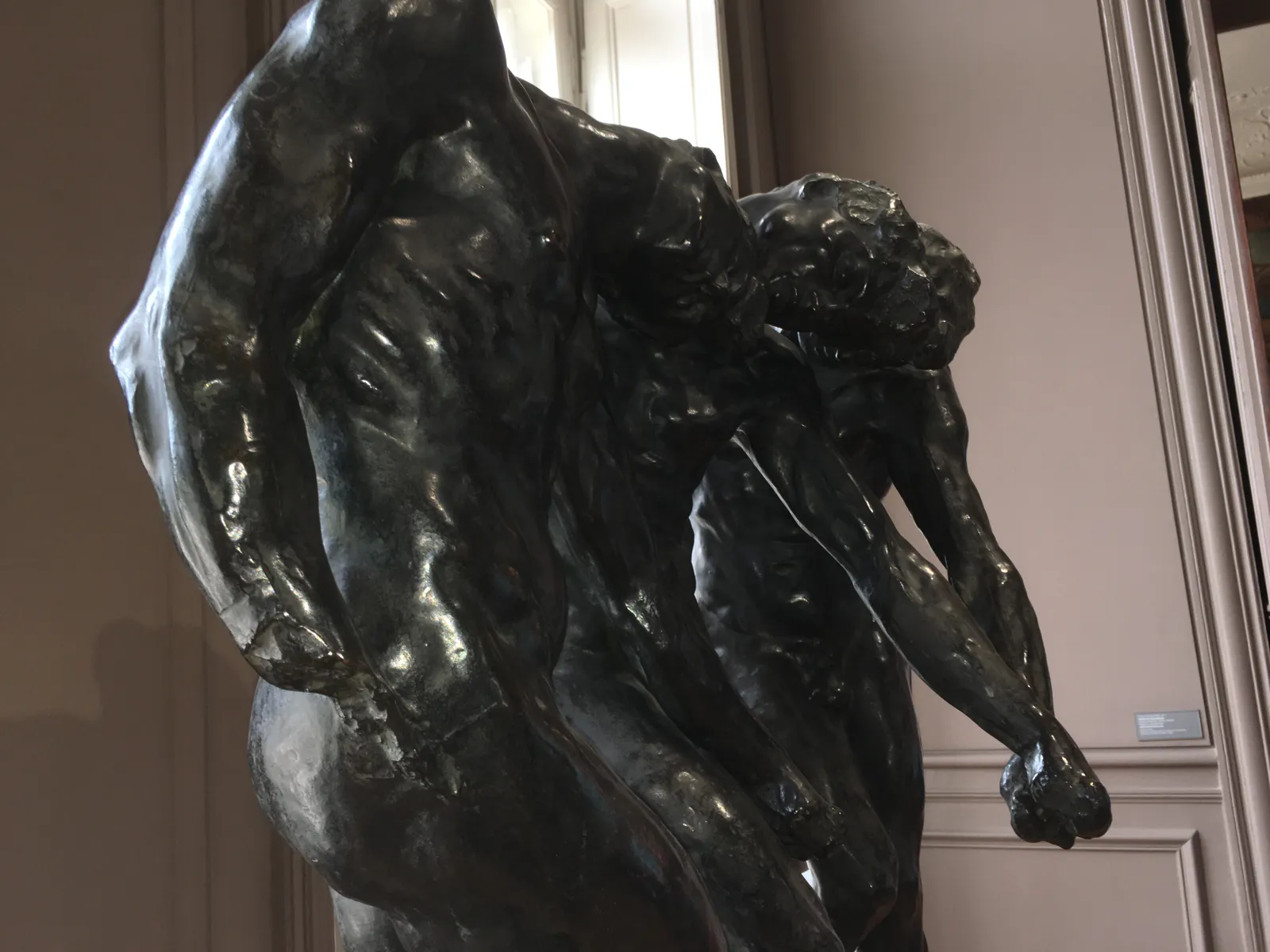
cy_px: 476
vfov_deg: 48.2
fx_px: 1064
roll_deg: +4.2
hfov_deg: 61.7
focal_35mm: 29
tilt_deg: +6.9
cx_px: 635
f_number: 2.2
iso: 25
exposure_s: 1/30
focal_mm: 4.15
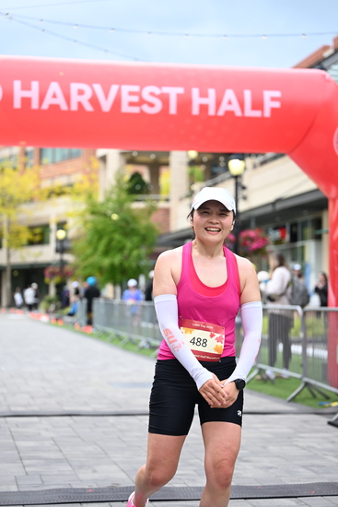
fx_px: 985
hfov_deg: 19.5
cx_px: 169
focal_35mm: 70
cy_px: 254
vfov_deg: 28.8
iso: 640
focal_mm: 70
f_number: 2.8
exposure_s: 1/2000
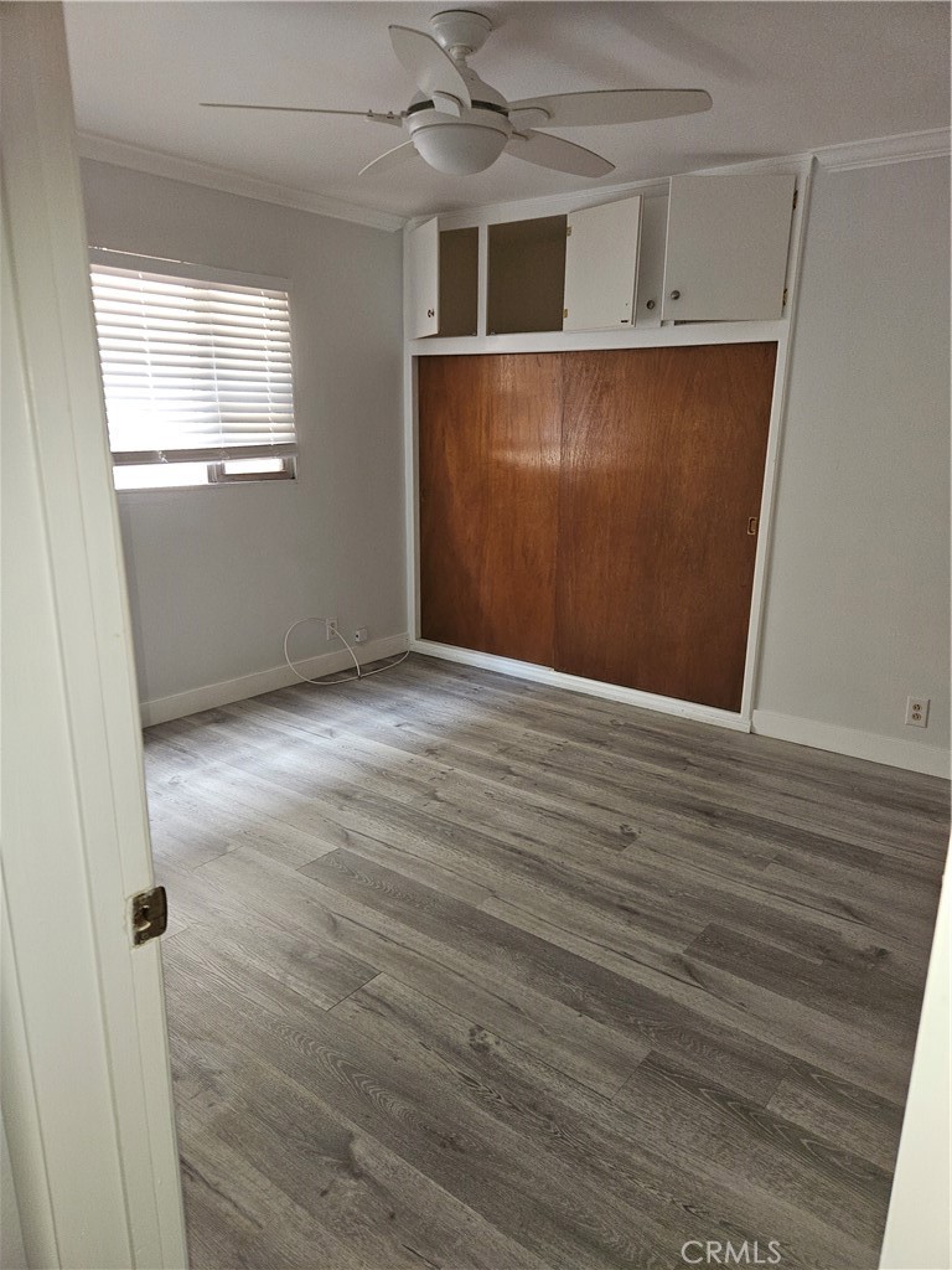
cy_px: 635
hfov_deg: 58.9
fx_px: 843
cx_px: 476
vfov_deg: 73.9
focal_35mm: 23
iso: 100
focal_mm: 5.4
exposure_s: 1/30
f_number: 1.8
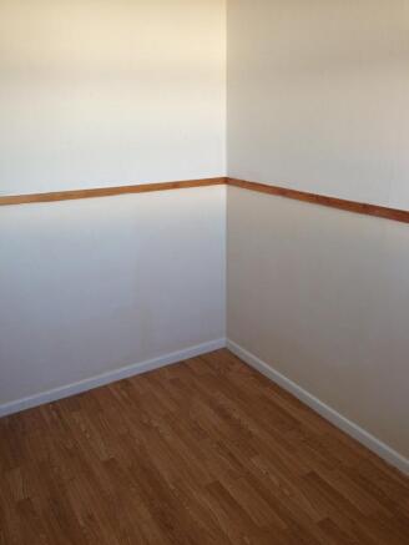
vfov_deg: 55.3
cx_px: 204
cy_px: 272
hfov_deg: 43.0
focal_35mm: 33
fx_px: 520
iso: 64
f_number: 2.4
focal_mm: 4.13
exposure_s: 1/120
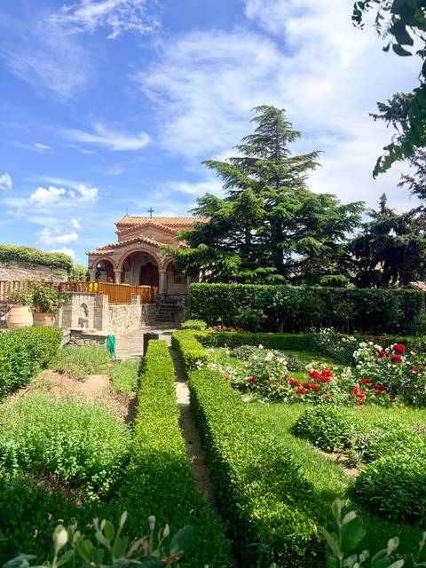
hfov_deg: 53.1
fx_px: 427
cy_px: 284
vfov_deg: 67.3
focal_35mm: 26
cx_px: 213
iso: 50
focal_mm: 5.96
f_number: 1.6
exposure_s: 1/2985
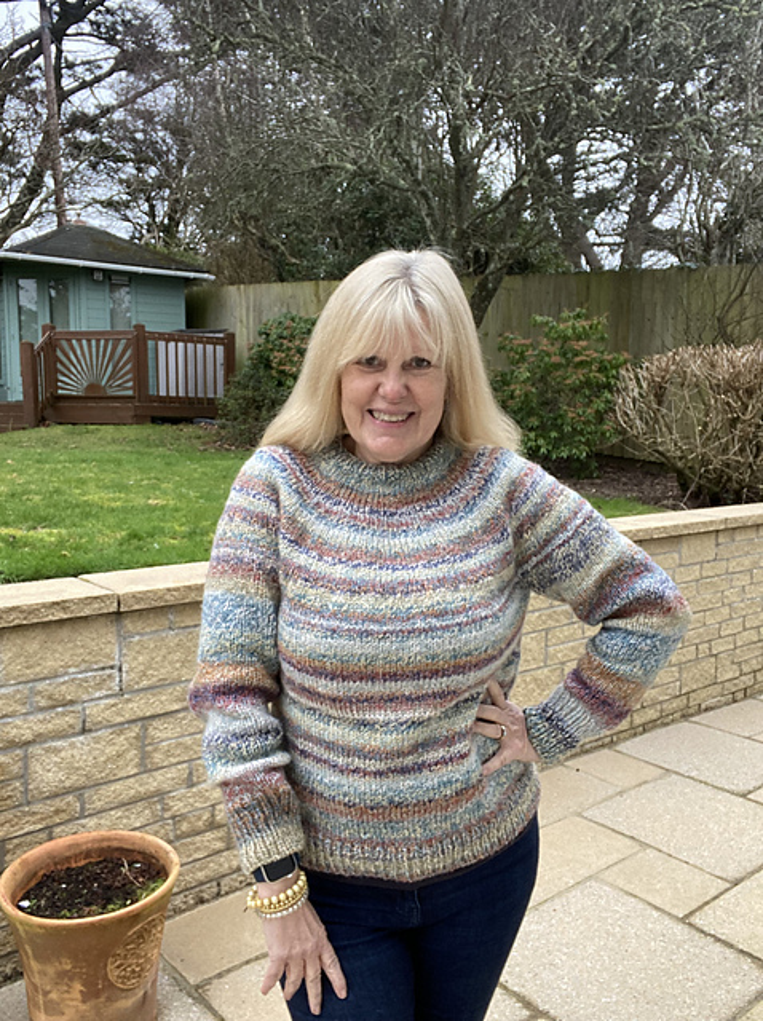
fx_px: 884
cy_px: 510
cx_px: 382
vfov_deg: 60.0
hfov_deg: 46.7
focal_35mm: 30
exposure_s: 1/107
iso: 100
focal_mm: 2.71
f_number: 2.2
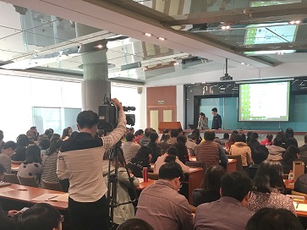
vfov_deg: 35.5
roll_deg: +0.6
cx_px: 157
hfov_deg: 46.8
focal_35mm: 40
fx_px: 355
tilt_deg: -5.8
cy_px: 157
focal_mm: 4.15
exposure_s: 1/33
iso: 125
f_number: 2.2
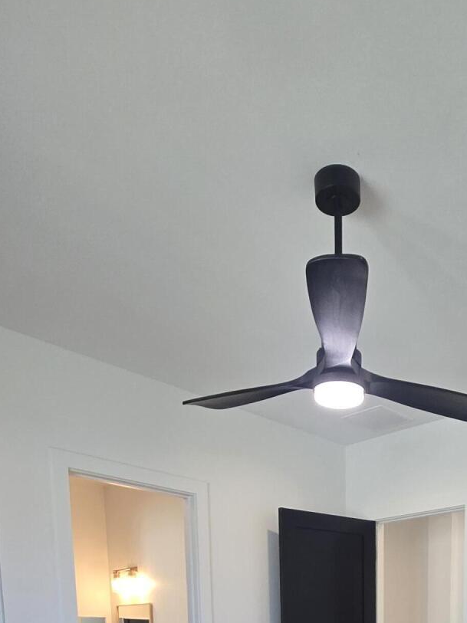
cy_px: 731
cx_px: 375
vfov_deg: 41.2
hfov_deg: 42.1
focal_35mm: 32
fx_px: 576
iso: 64
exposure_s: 1/60
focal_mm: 2.2
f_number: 2.2
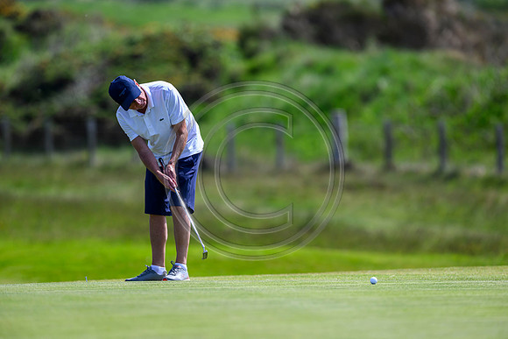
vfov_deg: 3.4
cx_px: 254
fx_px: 5646
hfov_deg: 5.2
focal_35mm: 400
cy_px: 170
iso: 500
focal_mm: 400
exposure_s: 1/2500
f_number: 4
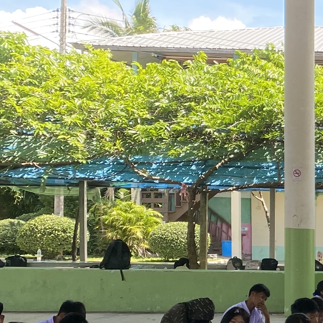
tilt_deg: -2.6
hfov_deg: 15.3
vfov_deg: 18.2
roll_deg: -1.3
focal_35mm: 95
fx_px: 1003
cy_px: 250
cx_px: 612
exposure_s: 1/358
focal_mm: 4.25
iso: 32
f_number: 1.8
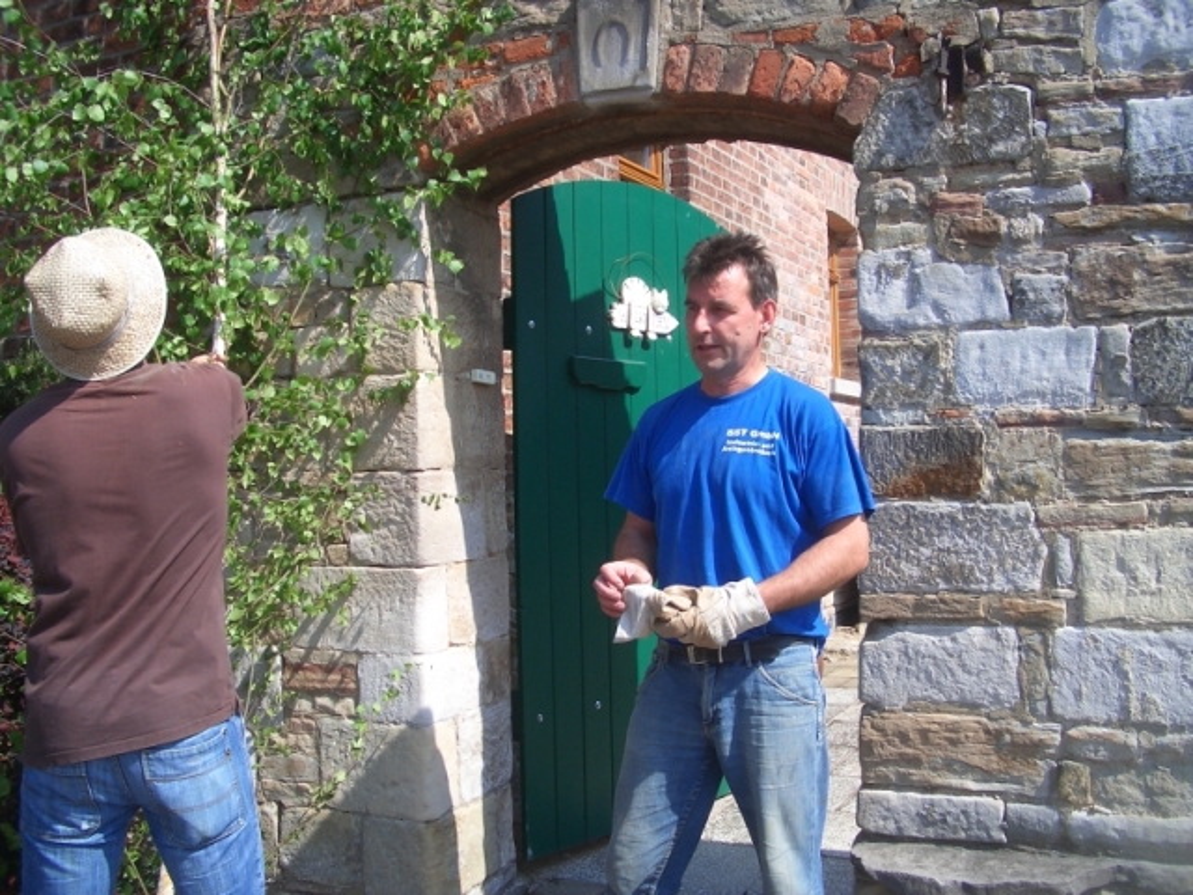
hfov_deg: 52.6
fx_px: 1206
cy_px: 448
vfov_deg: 40.7
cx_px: 596
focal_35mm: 35
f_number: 4.3
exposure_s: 1/400
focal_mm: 5.8
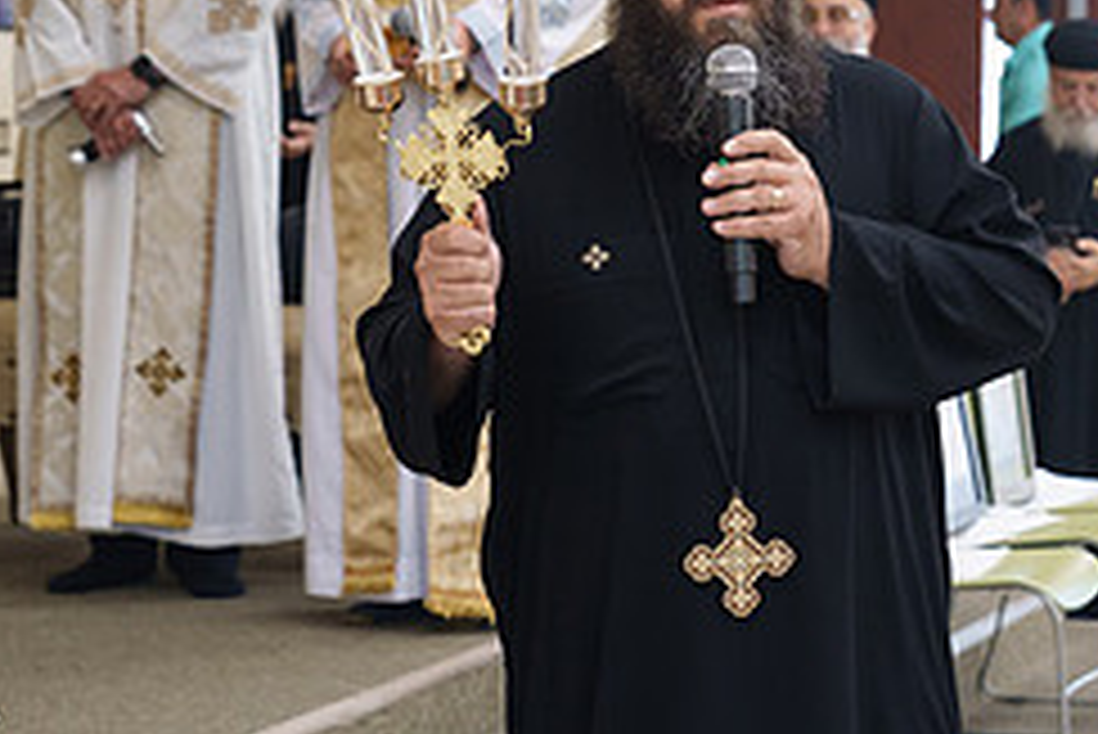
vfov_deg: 9.9
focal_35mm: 138
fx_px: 4211
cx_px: 598
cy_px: 493
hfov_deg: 14.9
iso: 1600
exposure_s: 1/125
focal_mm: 57
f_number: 3.5
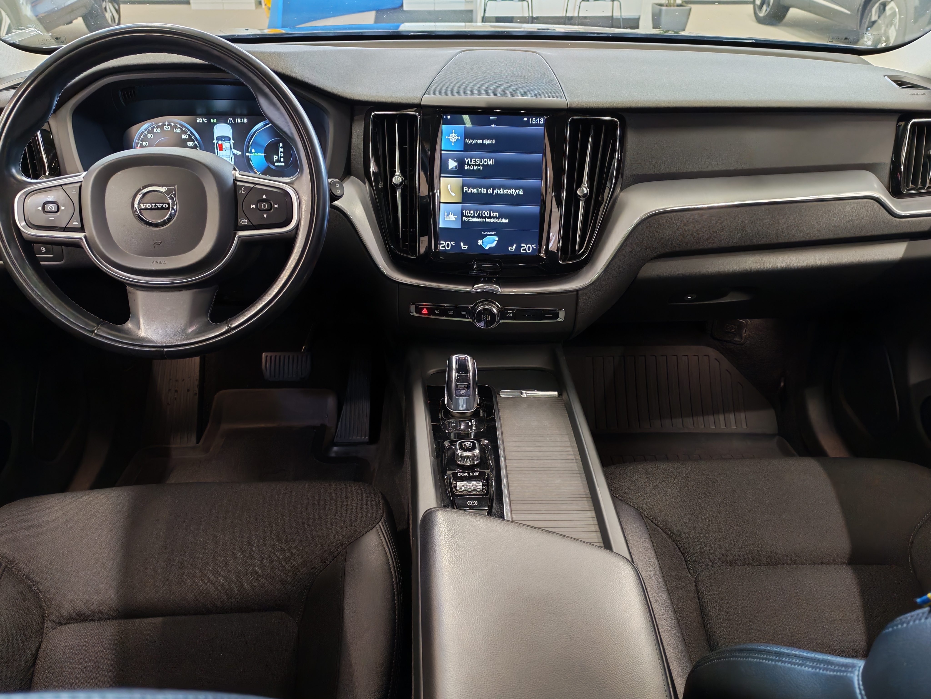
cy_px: 350
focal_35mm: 30
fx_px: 807
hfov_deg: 60.0
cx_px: 466
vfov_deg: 46.8
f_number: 1.9
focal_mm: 6.12
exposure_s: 1/50
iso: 800
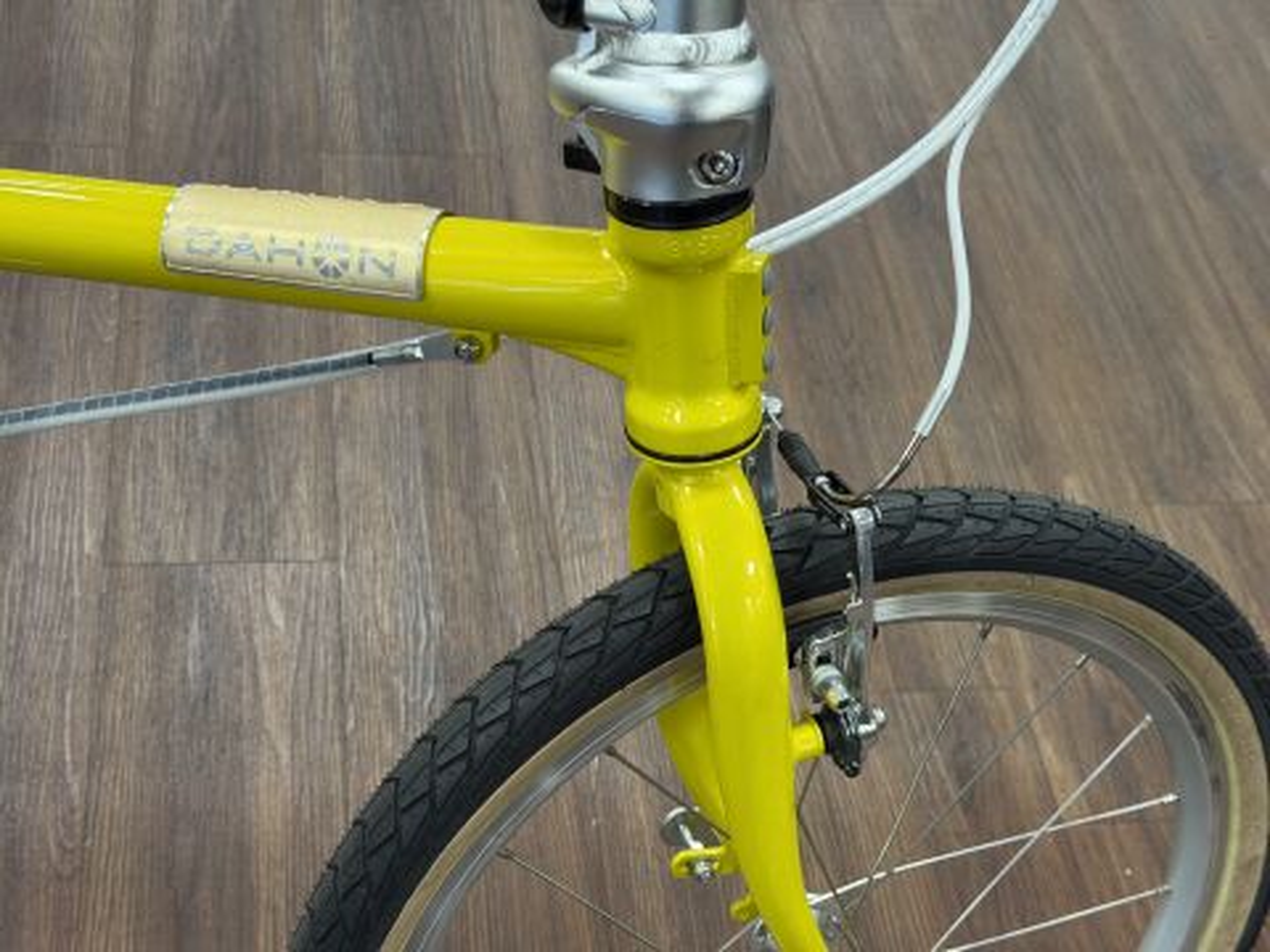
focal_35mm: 48
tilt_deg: -48.2
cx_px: 635
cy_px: 476
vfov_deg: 30.3
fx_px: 1761
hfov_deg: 39.7
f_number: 1.78
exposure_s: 1/50
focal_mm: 6.76
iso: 100
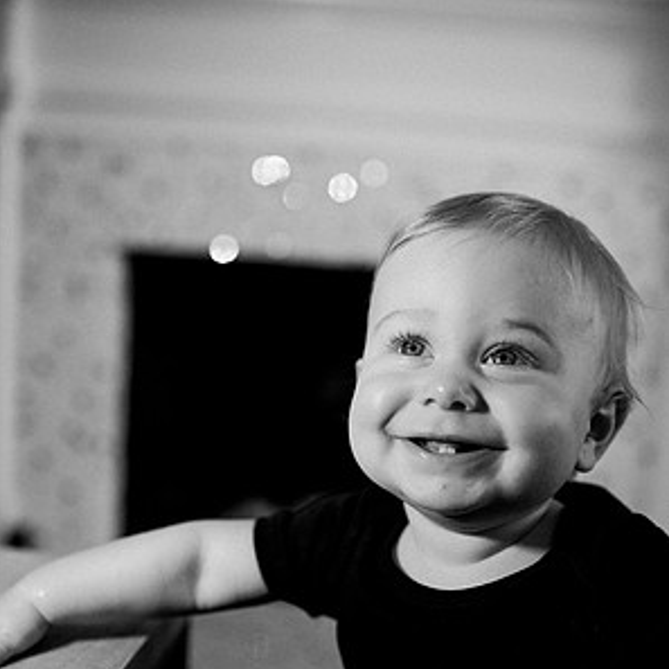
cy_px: 482
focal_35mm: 45
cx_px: 336
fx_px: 984
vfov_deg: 36.9
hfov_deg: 37.6
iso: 640
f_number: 2
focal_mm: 35
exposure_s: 1/1250
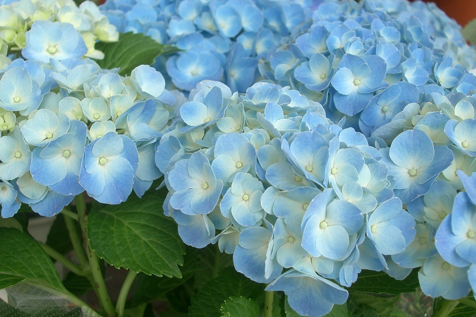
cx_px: 241
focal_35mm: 52
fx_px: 688
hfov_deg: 38.2
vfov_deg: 26.0
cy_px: 155
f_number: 3.1
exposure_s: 1/125
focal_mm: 8.2
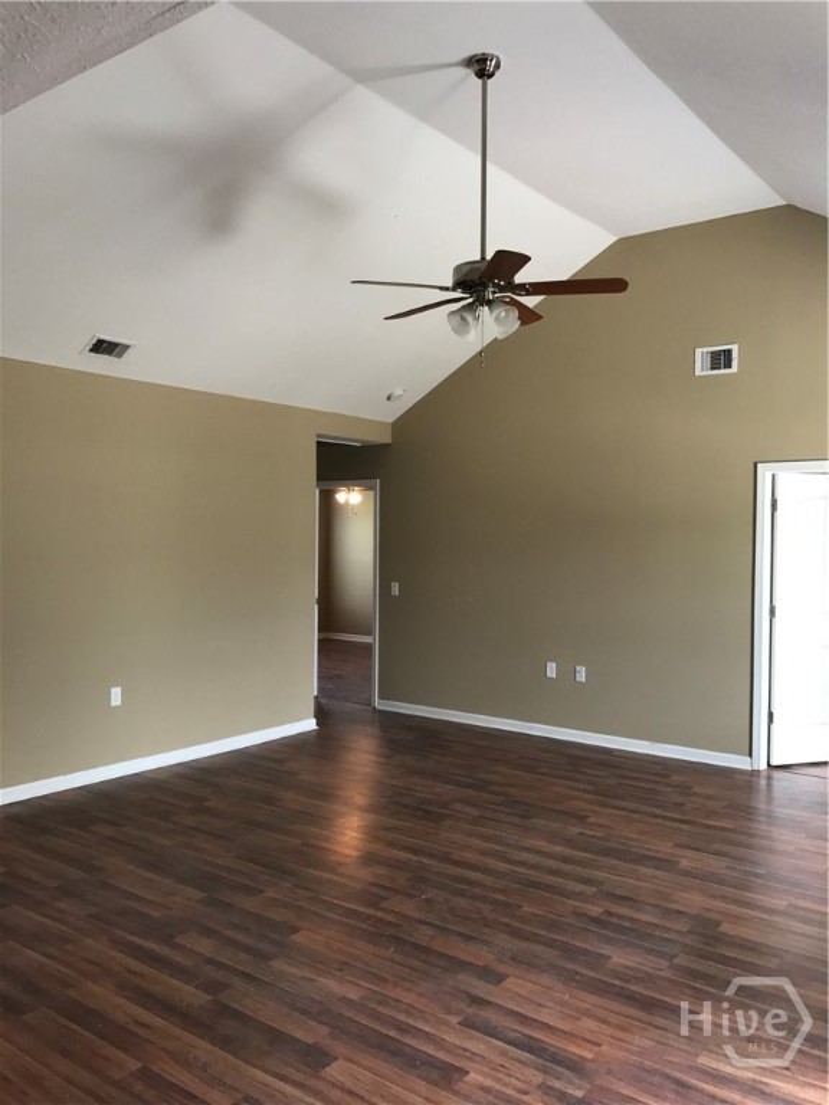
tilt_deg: -1.6
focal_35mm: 28
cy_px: 552
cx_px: 414
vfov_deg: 63.4
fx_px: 894
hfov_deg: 49.7
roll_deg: -1.0
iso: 40
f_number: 1.8
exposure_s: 1/30
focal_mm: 3.99
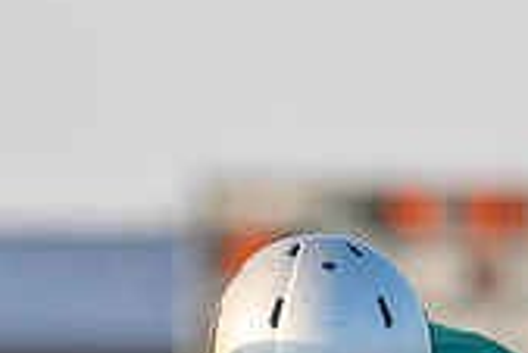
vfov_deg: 1.6
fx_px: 12462
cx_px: 216
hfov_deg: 2.4
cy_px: 498
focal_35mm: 849
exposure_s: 1/1000
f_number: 2.8
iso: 320
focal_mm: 185
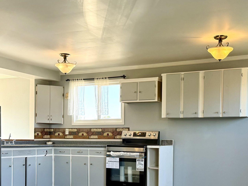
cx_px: 134
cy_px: 146
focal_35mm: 51
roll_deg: -0.7
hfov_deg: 37.5
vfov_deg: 28.0
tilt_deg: -1.4
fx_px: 365
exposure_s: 1/239
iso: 160
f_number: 1.78
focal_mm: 6.76
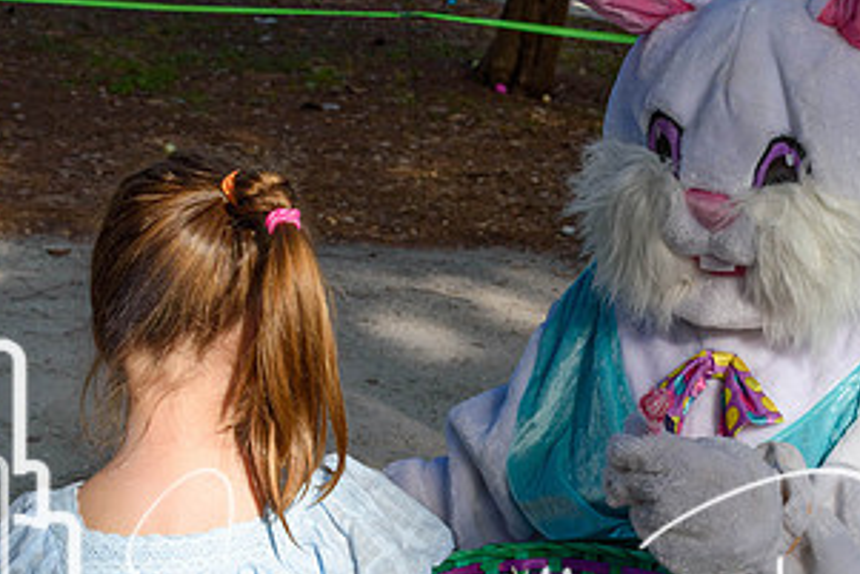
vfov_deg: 12.5
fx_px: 2629
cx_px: 489
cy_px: 358
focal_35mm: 110
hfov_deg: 18.6
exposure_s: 1/400
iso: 200
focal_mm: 38
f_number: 10
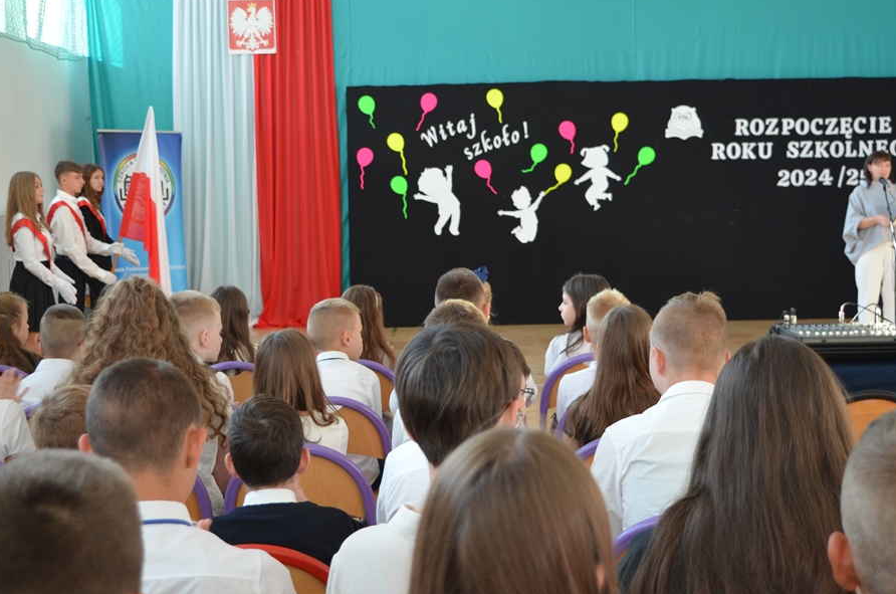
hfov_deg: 32.4
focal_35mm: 62
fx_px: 1540
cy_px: 303
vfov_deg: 21.8
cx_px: 444
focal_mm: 36
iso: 400
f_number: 5
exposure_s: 1/100
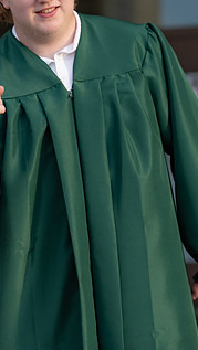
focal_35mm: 252
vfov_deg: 8.5
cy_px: 131
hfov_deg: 4.8
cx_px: 42
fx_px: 2345
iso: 100
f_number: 2.8
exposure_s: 1/400
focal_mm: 108
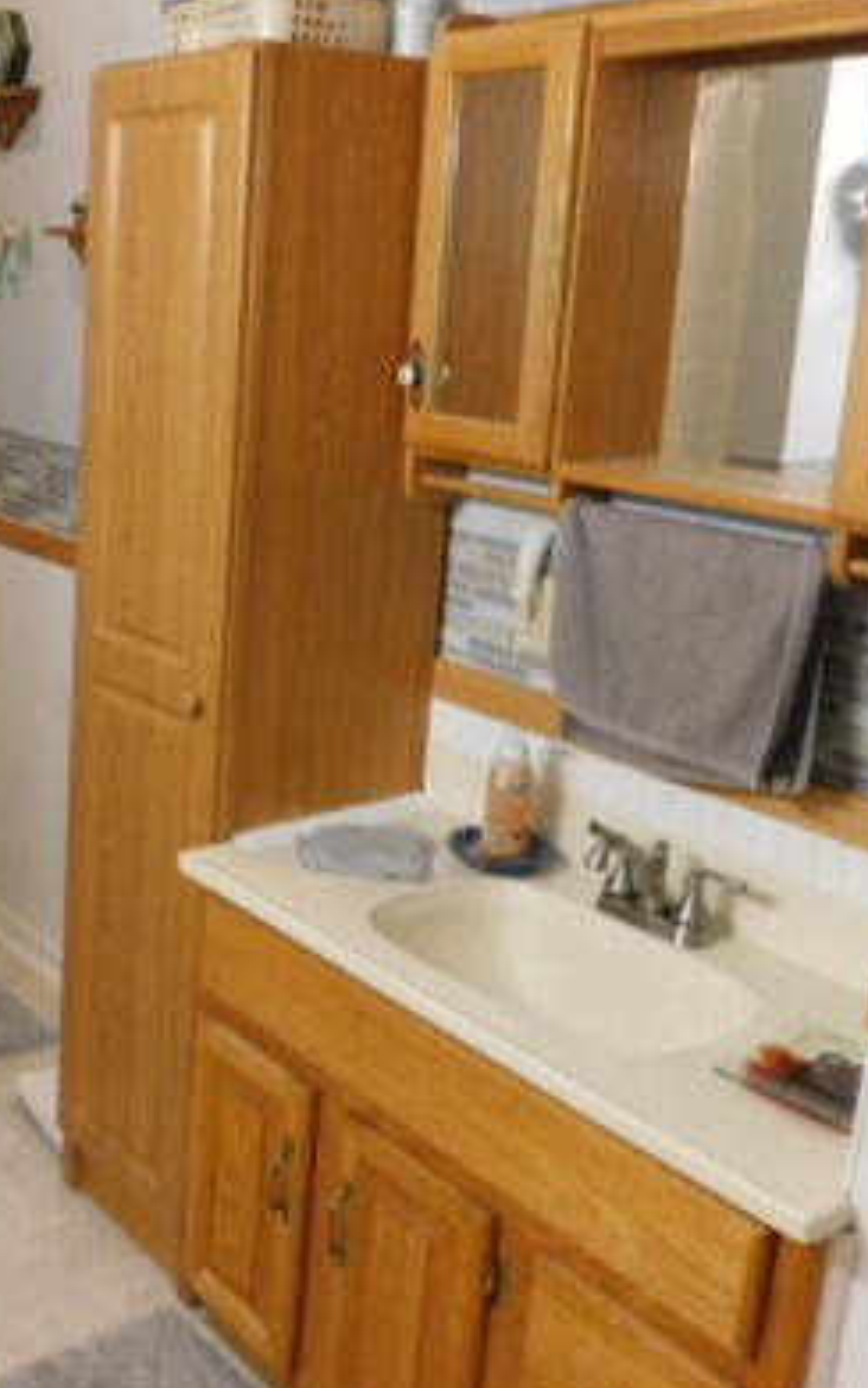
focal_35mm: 40
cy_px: 612
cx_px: 36
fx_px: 1513
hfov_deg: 30.2
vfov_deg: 49.2
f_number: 3
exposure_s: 1/20
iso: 400
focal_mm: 4
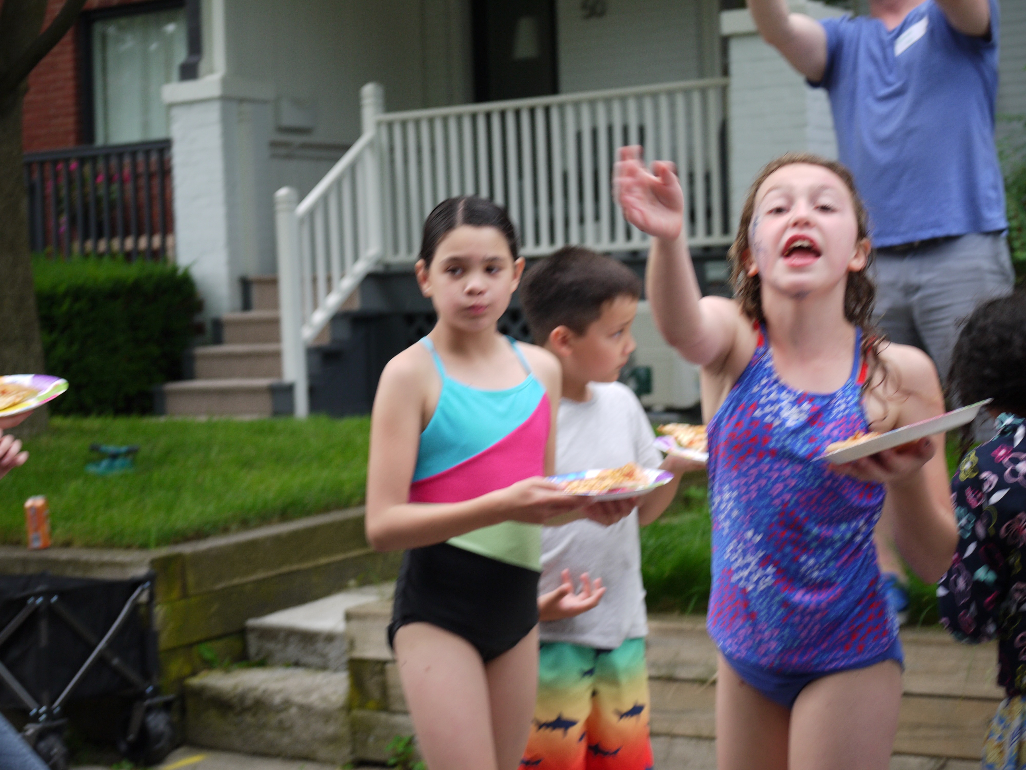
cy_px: 385
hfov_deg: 27.8
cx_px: 513
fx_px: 2075
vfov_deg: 21.0
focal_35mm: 70
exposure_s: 1/125
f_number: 2.8
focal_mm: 35
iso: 160
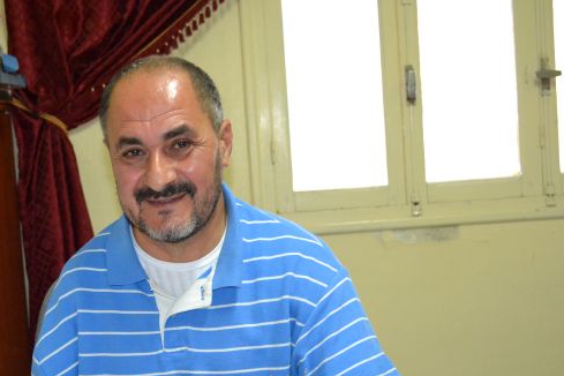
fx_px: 1075
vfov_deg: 19.8
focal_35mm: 69
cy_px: 245
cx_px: 223
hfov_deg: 29.3
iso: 2500
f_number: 5
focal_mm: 35
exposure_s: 1/60
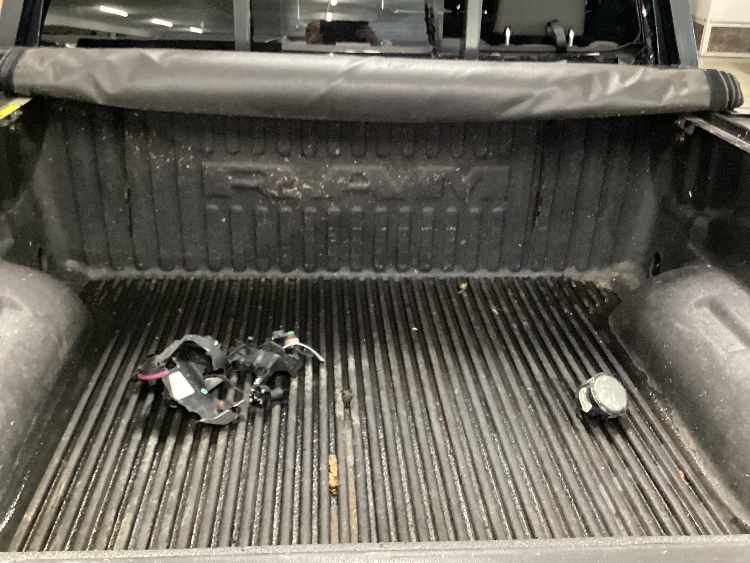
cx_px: 389
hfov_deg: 50.1
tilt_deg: -28.4
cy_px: 314
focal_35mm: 37
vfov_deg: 38.6
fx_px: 802
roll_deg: -3.0
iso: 640
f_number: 2.4
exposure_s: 1/24
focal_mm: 3.3
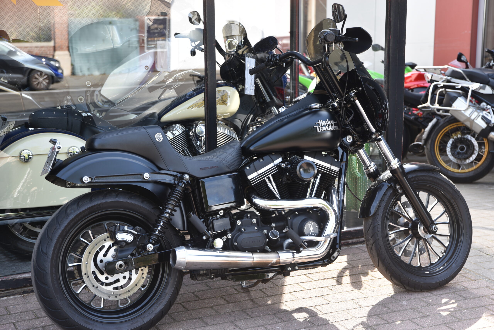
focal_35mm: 62
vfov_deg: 21.9
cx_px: 247
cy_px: 165
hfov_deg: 32.4
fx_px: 851
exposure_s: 1/60
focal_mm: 62
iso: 100
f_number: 4
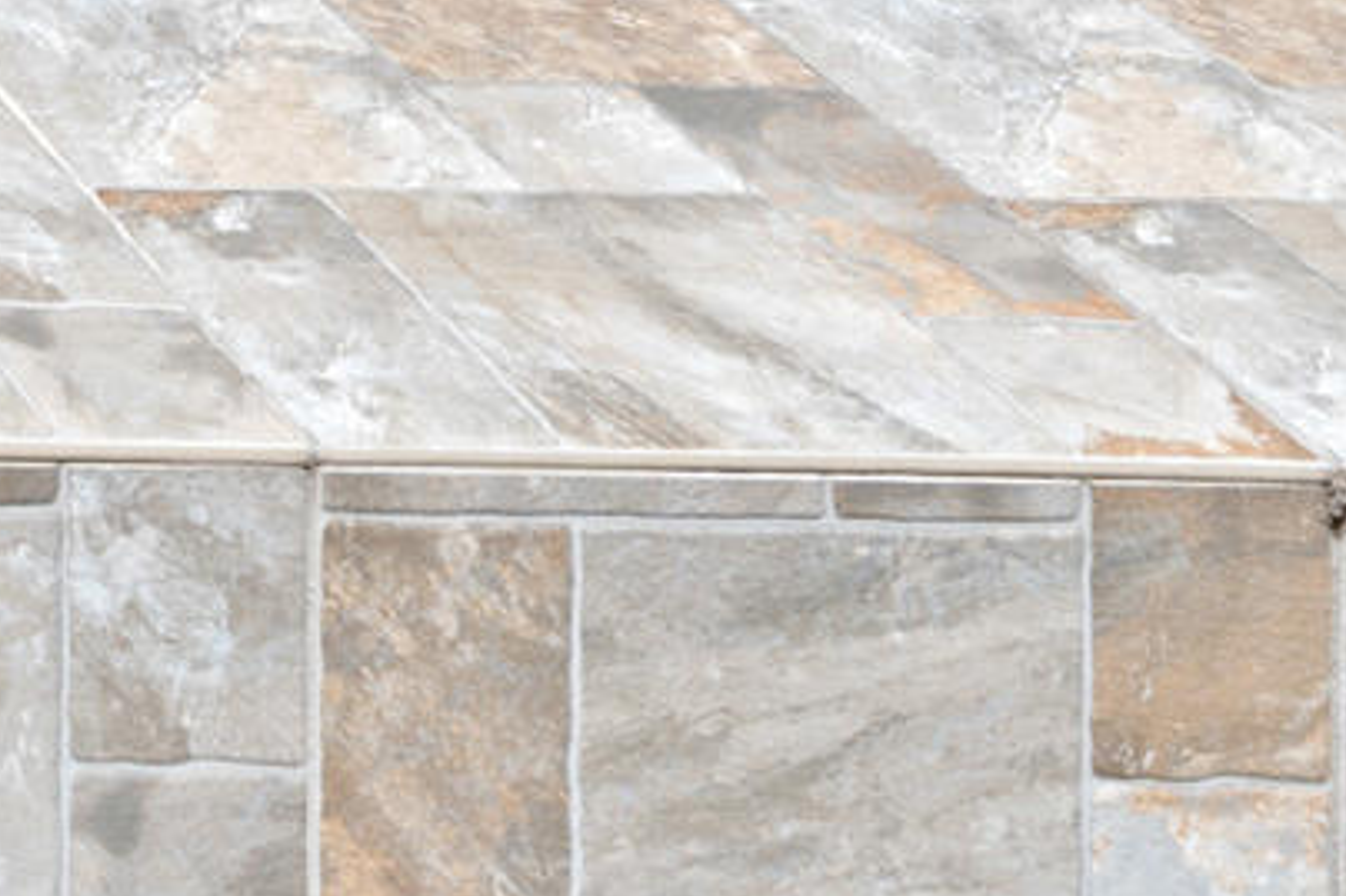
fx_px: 3746
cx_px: -1699
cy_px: -1757
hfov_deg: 14.7
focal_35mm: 100
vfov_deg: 10.2
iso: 250
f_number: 9
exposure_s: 1/50
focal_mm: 16.2
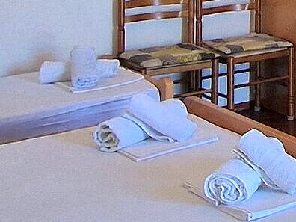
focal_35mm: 92
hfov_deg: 15.5
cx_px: 641
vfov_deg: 14.7
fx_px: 787
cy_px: -135
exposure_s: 1/100
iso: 80
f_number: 2.2
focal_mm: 2.2
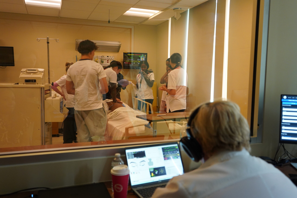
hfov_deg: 60.3
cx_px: 148
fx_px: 256
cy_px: 99
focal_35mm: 31
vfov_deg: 42.3
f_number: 4
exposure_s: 1/125
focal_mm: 31
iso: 3200
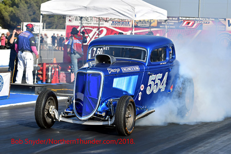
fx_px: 674
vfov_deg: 13.1
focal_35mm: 105
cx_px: 116
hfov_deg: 19.4
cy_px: 77
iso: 160
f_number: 5.6
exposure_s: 1/2000
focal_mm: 70
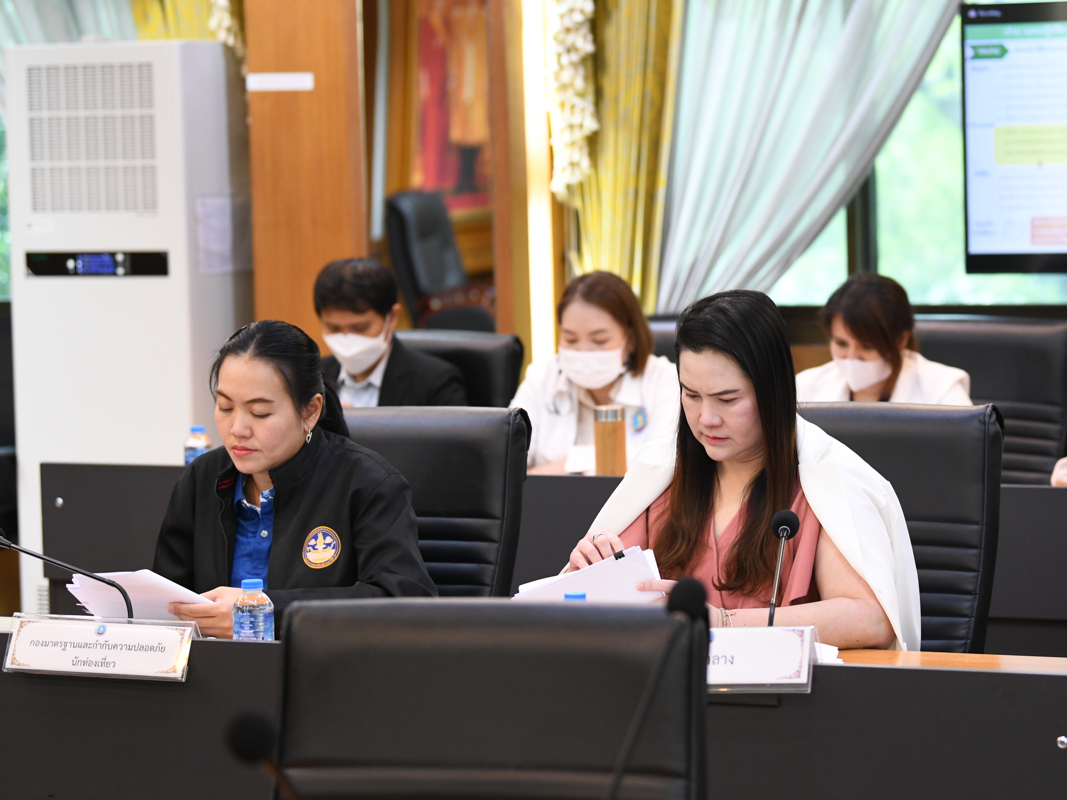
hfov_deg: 16.8
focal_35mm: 117
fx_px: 3606
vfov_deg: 12.7
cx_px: 713
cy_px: 329
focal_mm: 82
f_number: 2.8
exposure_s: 1/125
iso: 1600
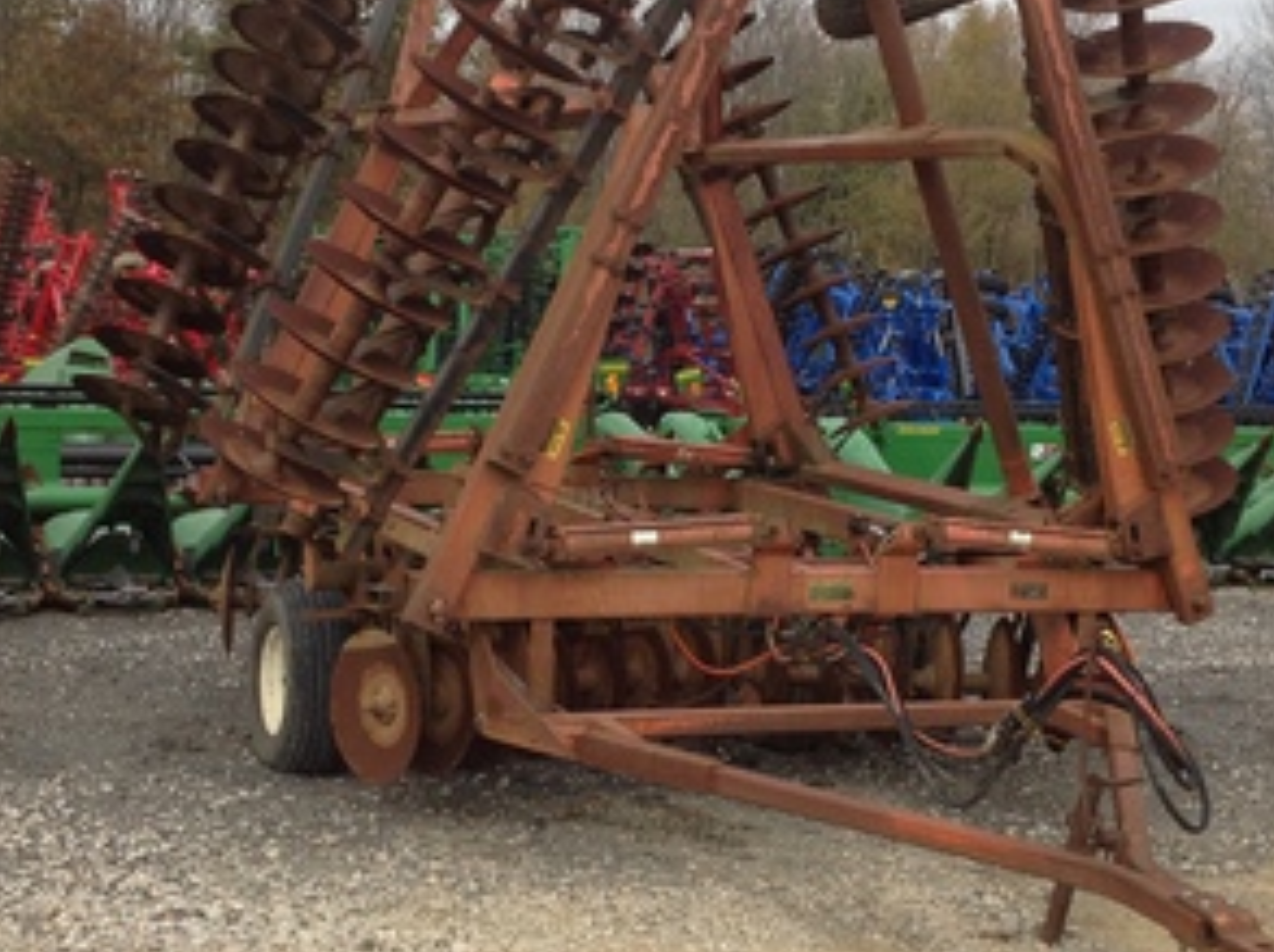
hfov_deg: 29.9
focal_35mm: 65
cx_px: 670
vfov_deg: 22.5
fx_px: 2389
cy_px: 448
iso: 50
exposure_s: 1/817
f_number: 2.4
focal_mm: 4.28
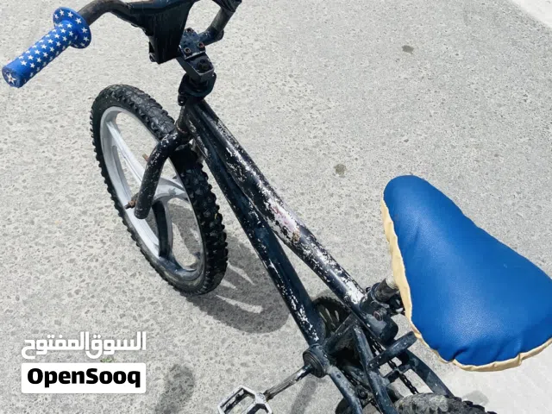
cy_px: 207
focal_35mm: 26
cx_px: 276
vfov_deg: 53.1
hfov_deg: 67.3
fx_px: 415
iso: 32
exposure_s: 1/2688
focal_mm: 4.25
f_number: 1.8
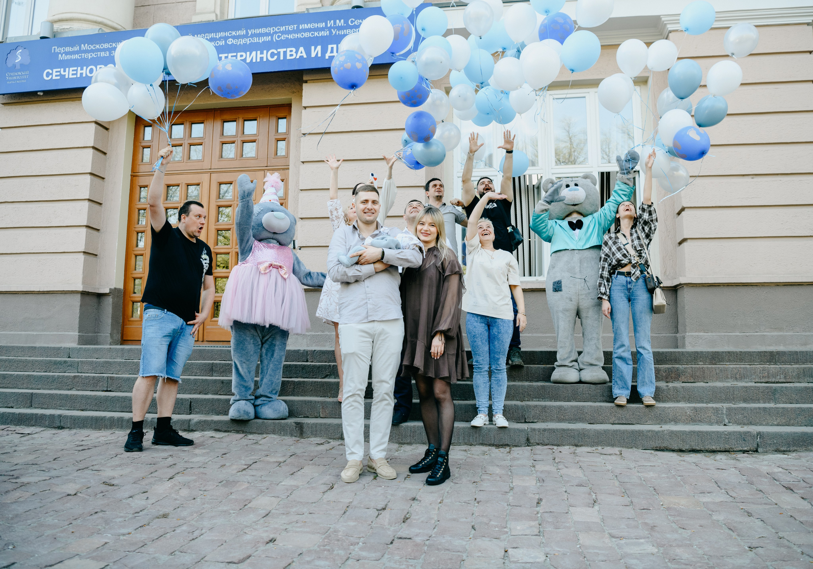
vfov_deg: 46.3
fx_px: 666
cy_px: 266
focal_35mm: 29
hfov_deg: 62.8
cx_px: 406
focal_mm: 26
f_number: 4
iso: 320
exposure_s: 1/400
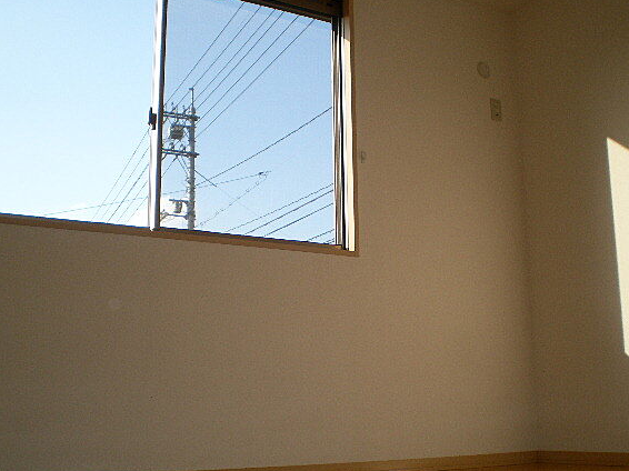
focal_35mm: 43
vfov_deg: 33.5
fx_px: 781
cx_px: 336
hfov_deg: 43.8
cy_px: 261
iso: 50
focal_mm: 6.3
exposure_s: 1/187
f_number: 4.6
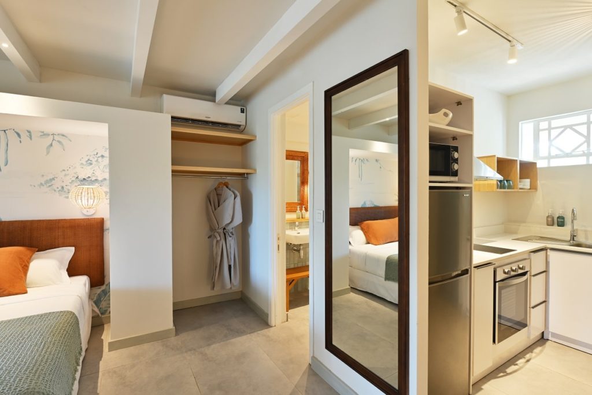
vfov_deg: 70.5
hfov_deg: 93.3
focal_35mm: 17
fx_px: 280
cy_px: 198
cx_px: 296
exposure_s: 1
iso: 100
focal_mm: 17
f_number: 8
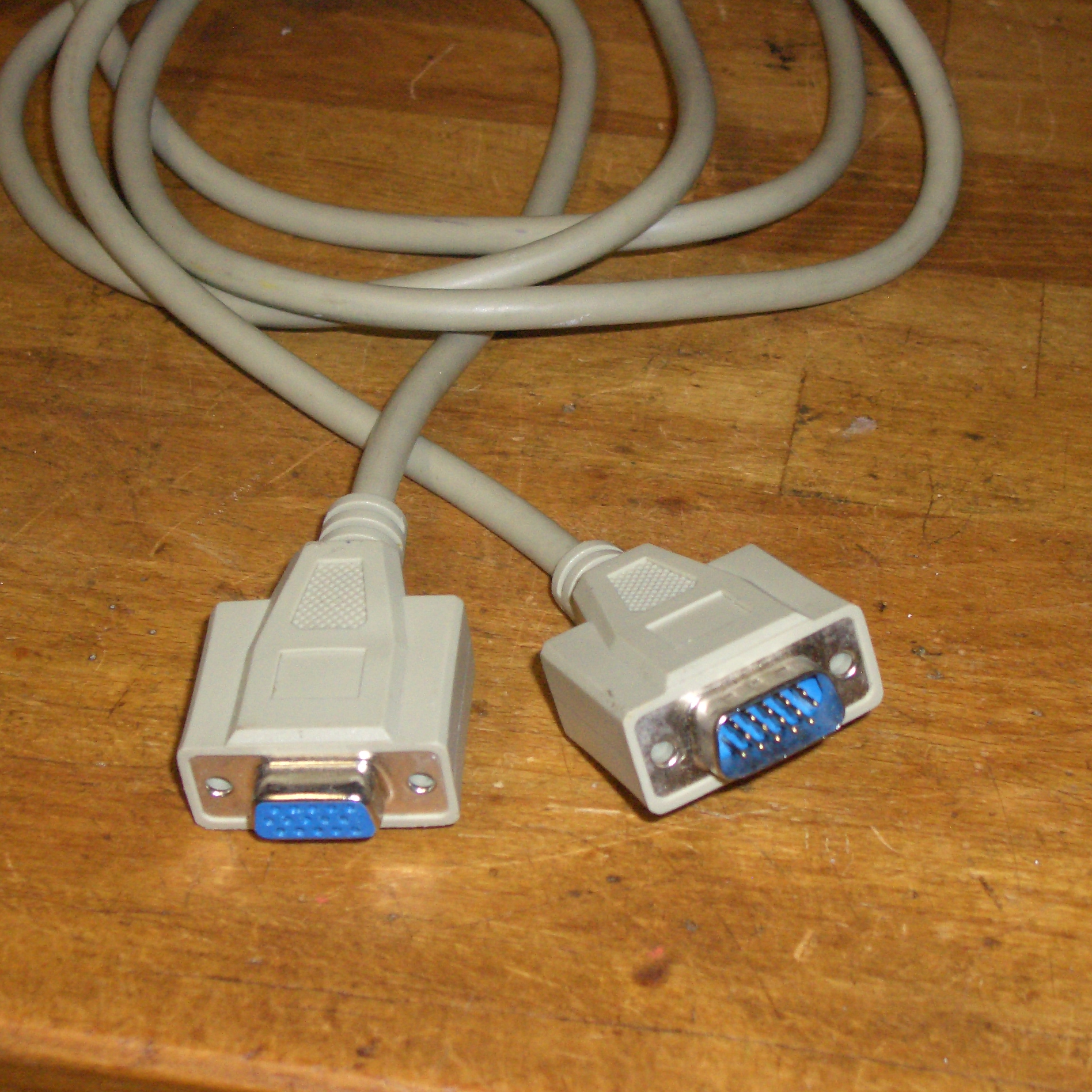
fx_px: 2641
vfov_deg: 23.4
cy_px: 545
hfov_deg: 23.4
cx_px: 529
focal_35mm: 74
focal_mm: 10.2
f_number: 3.5
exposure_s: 1/60
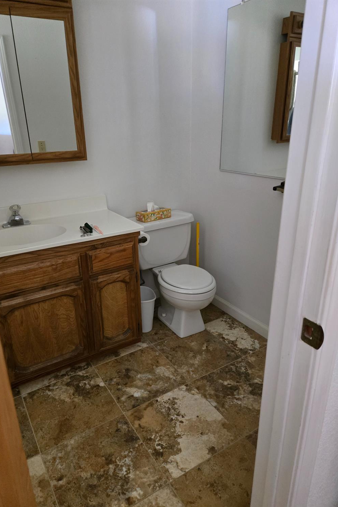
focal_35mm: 24
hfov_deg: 53.0
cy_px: 254
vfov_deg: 73.7
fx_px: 338
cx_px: 149
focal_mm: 5.4
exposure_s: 1/60
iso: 1250
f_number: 1.8
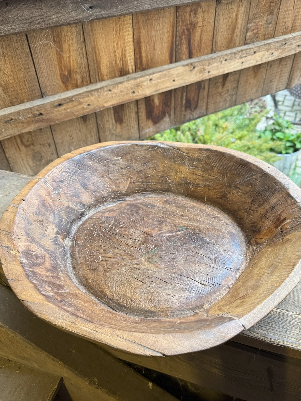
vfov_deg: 63.2
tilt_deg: -44.9
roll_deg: +2.2
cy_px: 228
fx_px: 324
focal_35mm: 28
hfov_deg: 49.7
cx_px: 160
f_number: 1.78
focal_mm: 6.76
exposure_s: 1/50
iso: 400
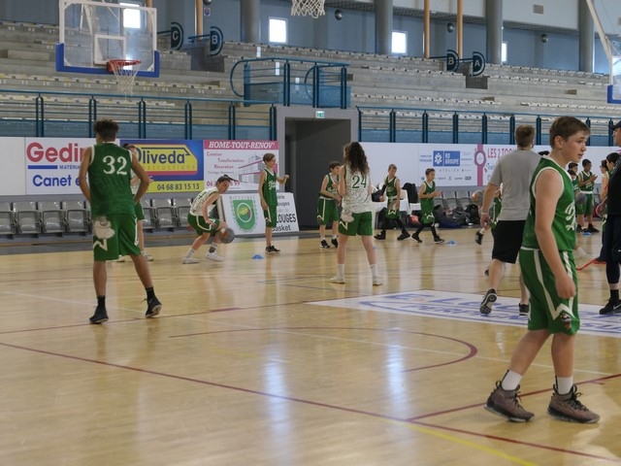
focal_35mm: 76
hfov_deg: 25.7
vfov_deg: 19.4
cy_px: 233
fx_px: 1363
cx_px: 310
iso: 640
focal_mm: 25.6
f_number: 2.8
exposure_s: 1/125
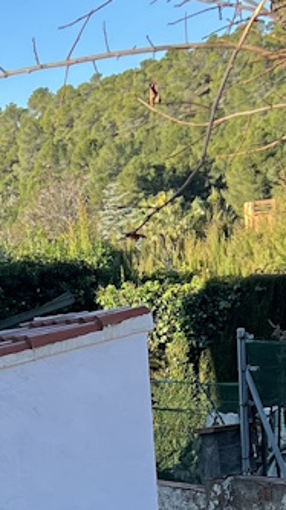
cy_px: 686
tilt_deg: -11.5
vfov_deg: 15.0
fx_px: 1836
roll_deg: +6.1
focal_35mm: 136
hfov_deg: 8.7
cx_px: -142
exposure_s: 1/1112
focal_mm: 5.7
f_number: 1.5
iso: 50
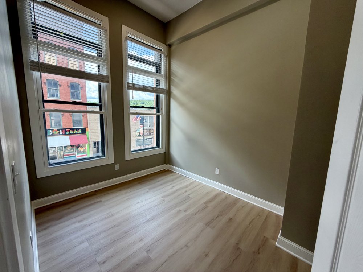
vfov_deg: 85.7
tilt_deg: -8.7
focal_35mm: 14
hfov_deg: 102.1
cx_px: 182
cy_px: 136
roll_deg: -1.3
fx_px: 147
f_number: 2.2
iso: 50
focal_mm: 2.22
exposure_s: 1/129
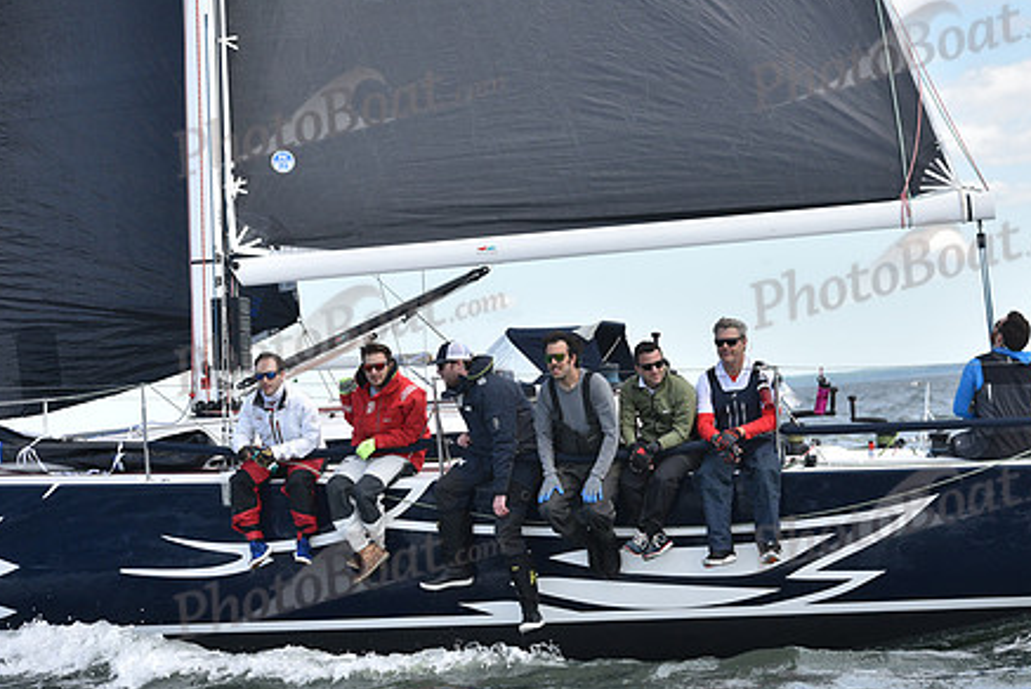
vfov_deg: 10.6
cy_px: 424
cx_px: 630
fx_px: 3725
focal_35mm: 130
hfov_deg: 15.7
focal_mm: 98
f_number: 5
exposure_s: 1/1000
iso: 320
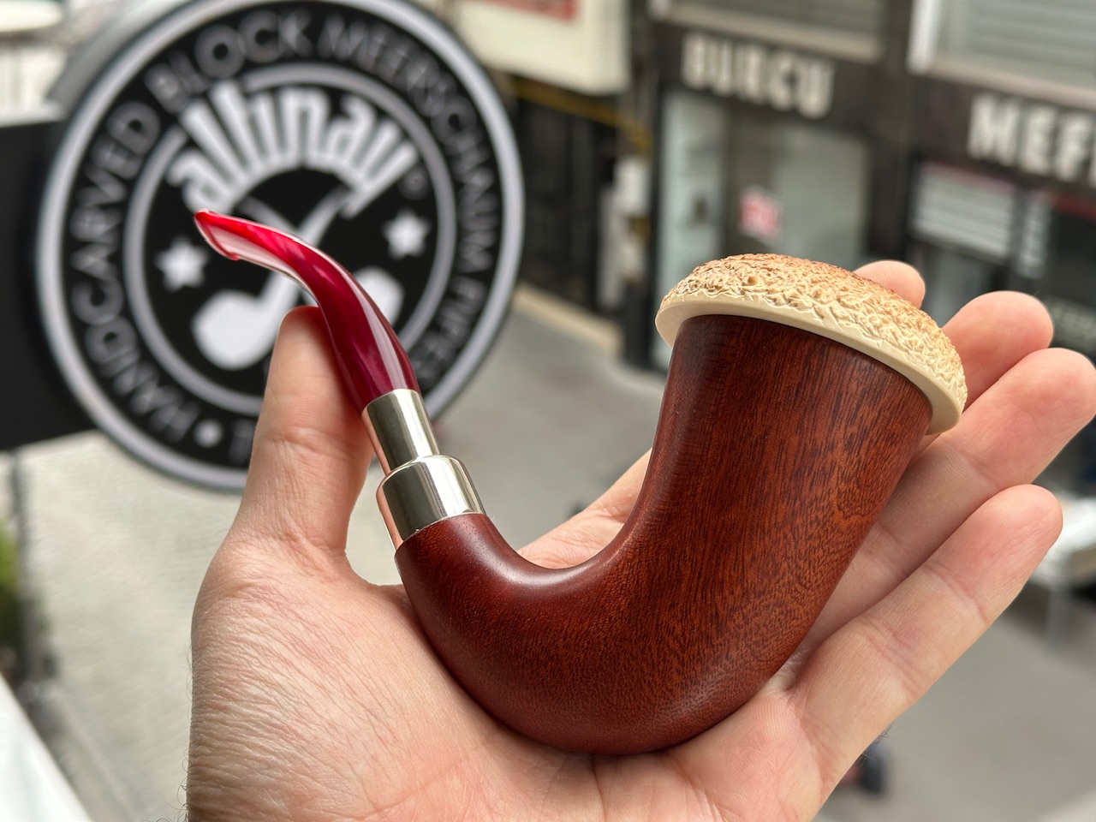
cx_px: 548
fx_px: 1520
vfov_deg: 30.3
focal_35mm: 48
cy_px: 411
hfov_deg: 39.7
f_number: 1.78
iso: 64
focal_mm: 6.86
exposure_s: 1/767
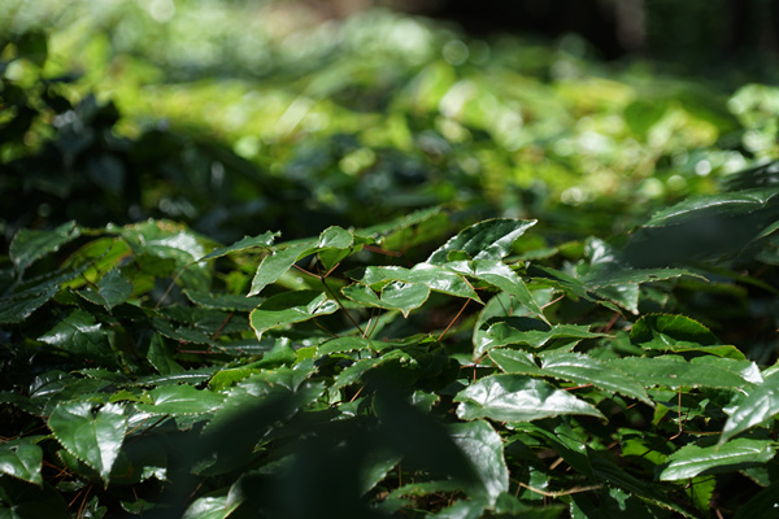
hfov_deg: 13.3
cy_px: 260
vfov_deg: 8.9
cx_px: 390
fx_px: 3332
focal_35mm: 154
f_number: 6.3
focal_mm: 154
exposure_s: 1/80
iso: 100
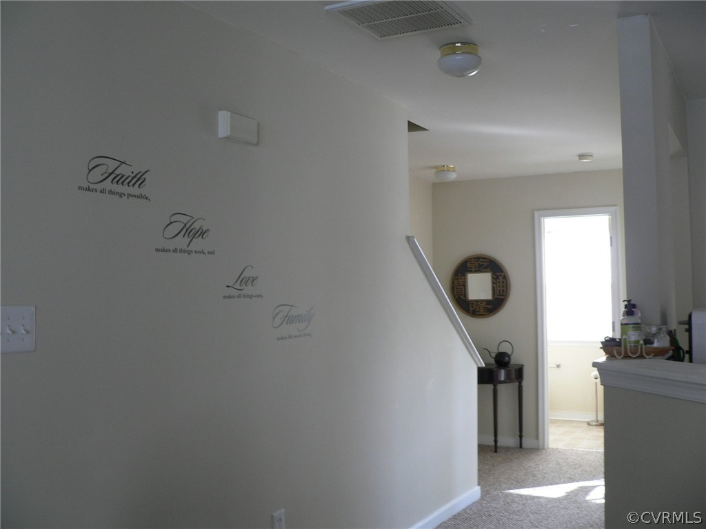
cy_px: 264
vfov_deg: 39.7
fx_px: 734
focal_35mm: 36
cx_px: 353
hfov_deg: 51.4
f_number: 2.8
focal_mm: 6
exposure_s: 1/30
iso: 100
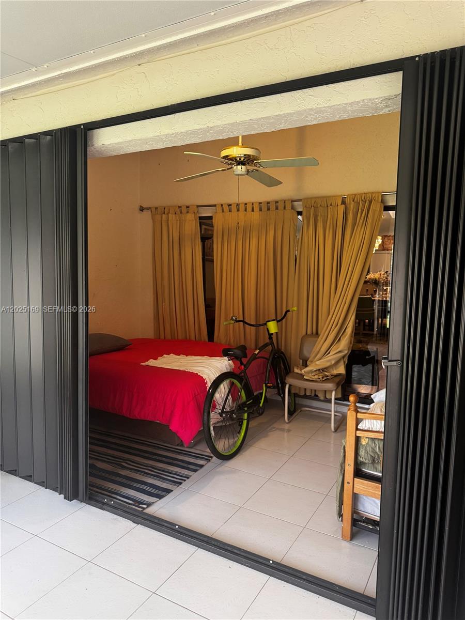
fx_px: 430
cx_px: 232
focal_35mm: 24
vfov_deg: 71.6
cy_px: 310
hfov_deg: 56.8
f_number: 1.78
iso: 250
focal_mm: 6.76
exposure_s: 1/60
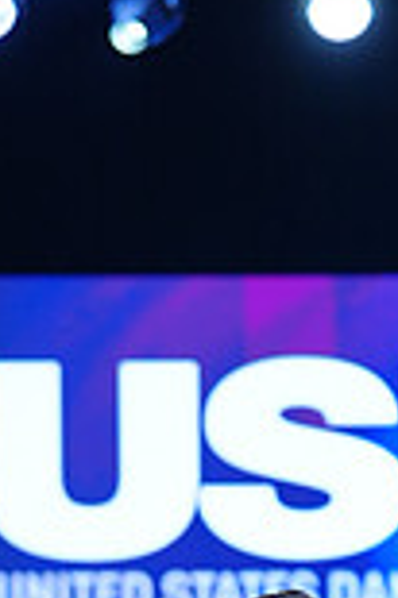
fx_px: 4171
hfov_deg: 5.4
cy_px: 938
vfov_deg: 8.0
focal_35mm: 251
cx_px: 419
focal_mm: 67
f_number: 2
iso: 320
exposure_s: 1/400
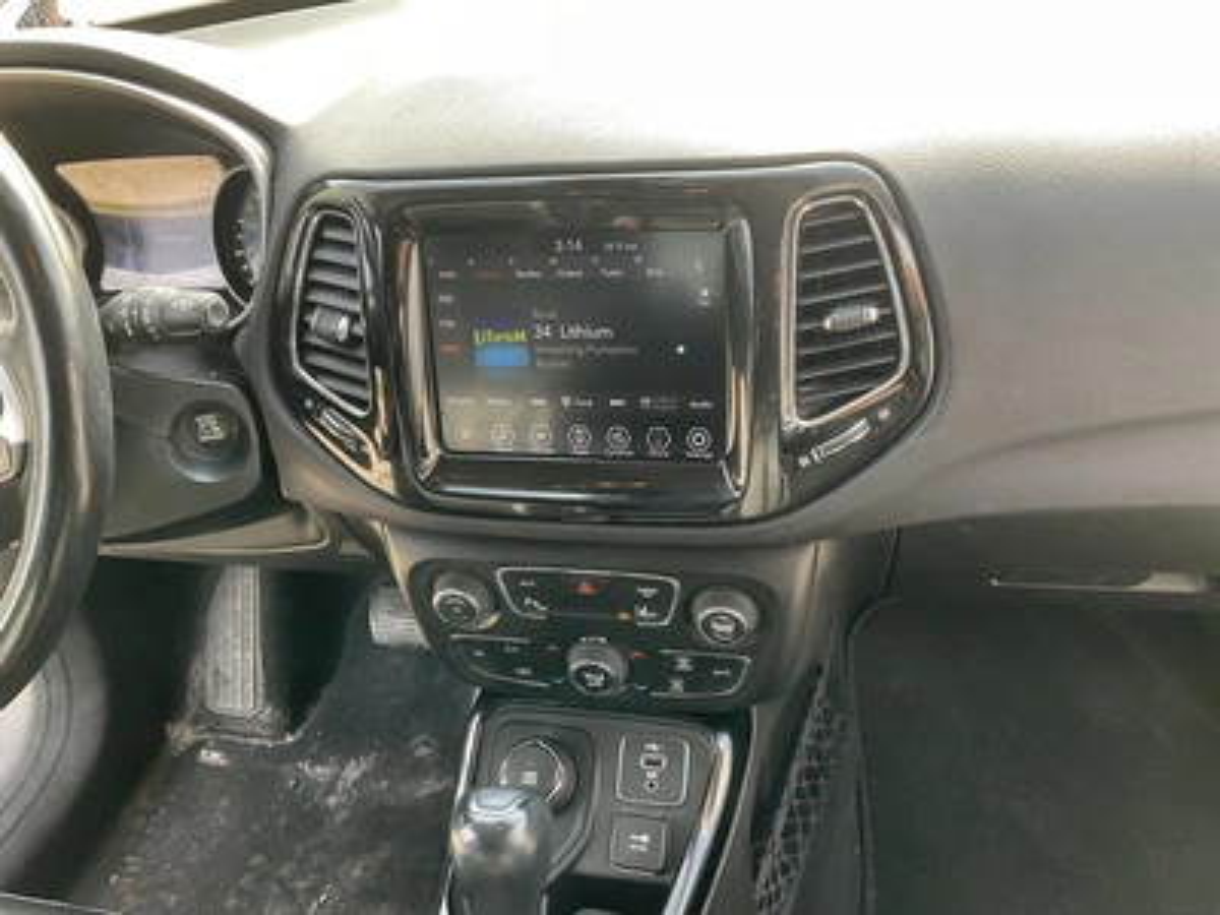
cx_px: 610
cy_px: 458
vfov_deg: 48.2
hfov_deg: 61.7
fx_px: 1022
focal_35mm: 29
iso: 64
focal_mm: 3
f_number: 1.8
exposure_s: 1/122
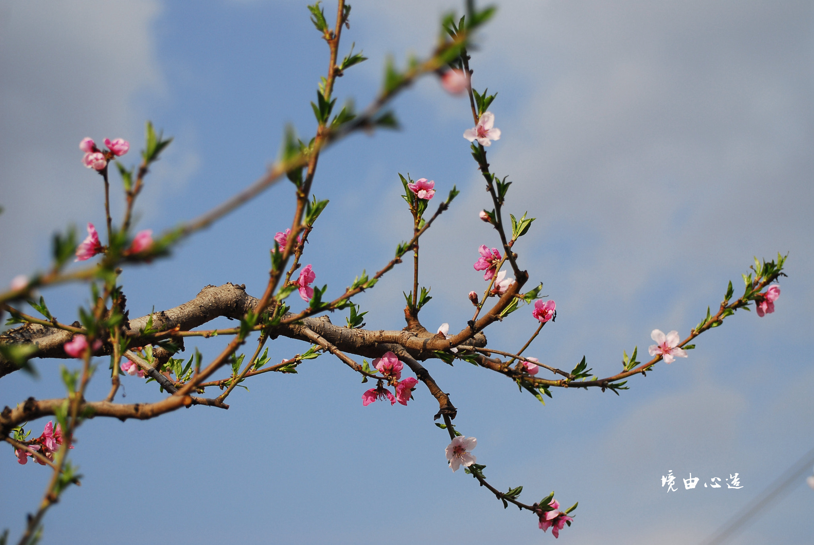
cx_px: 407
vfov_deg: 13.1
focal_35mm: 105
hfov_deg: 19.4
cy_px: 272
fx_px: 2377
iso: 100
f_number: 4.5
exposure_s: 1/500
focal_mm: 70
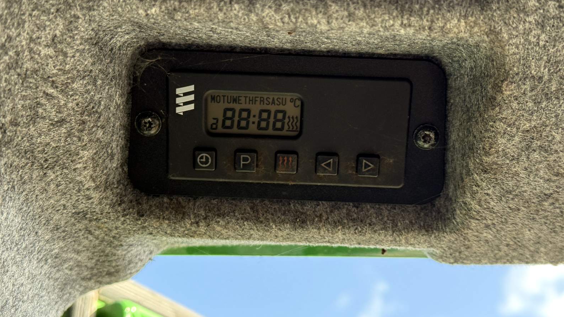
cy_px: 142
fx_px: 793
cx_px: 279
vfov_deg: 22.6
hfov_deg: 39.2
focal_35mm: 53
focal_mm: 6.76
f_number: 1.78
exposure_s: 1/402
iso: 100
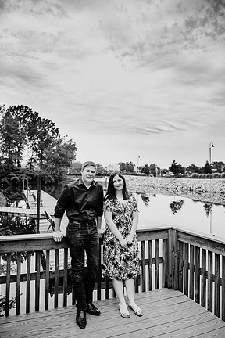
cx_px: 112
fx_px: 234
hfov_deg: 51.3
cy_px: 163
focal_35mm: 25
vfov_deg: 71.5
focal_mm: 24
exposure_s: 1/800
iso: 200
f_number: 2.8
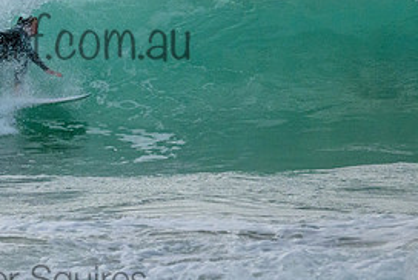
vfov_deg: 1.4
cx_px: 28
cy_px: 24
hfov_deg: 2.1
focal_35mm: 1002
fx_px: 11647
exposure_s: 1/2000
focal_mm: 470
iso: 4500
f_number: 10
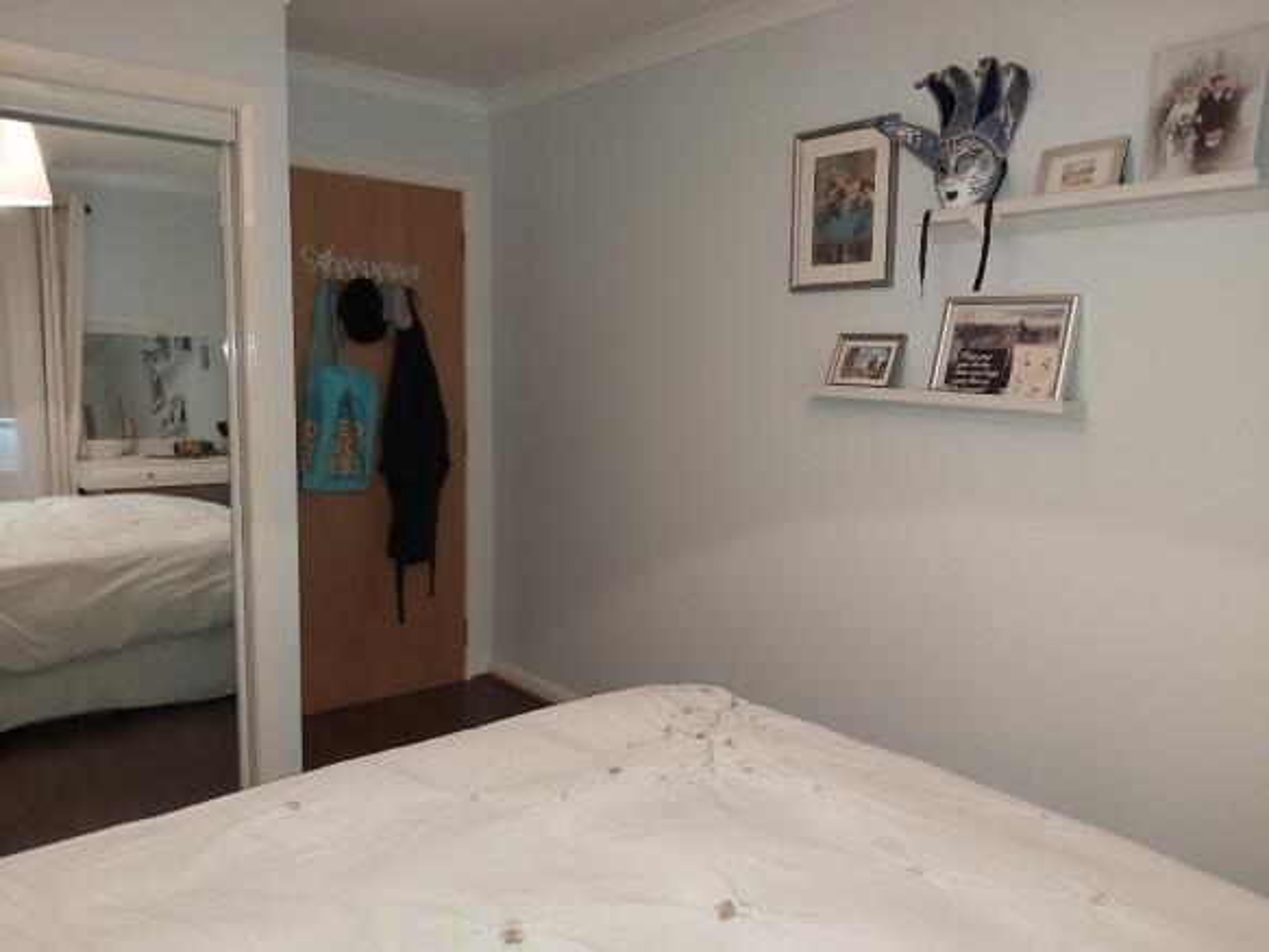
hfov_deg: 67.3
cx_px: 634
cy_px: 476
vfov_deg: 53.0
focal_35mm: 26
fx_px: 953
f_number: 1.7
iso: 250
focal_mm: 3.92
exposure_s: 1/50
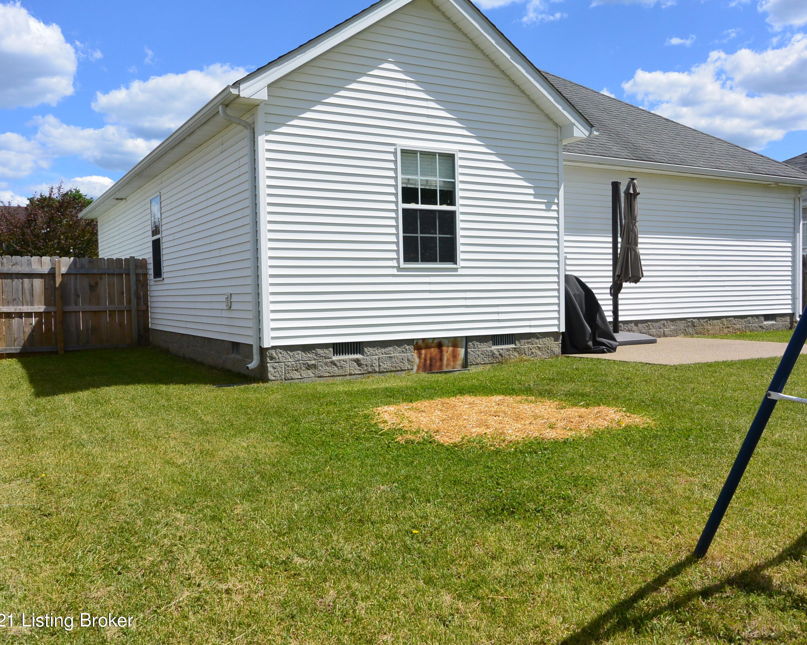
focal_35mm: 31
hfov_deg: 57.0
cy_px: 321
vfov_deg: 47.1
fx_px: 740
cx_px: 454
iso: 160
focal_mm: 10
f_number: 5
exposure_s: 1/1250
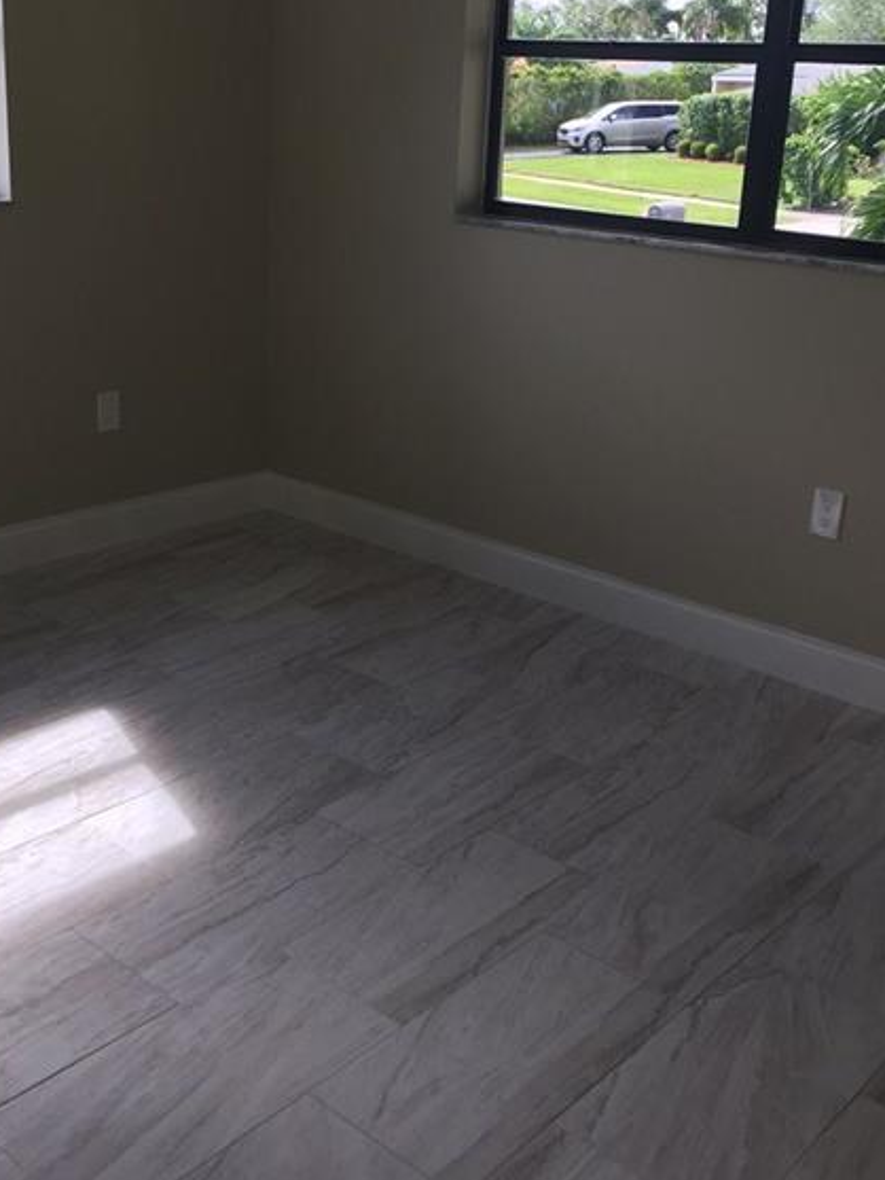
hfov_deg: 36.0
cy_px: 502
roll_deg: -3.3
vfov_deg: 46.6
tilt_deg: -15.7
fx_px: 1363
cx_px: 413
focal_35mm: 40
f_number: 2.2
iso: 32
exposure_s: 1/218
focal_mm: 4.15
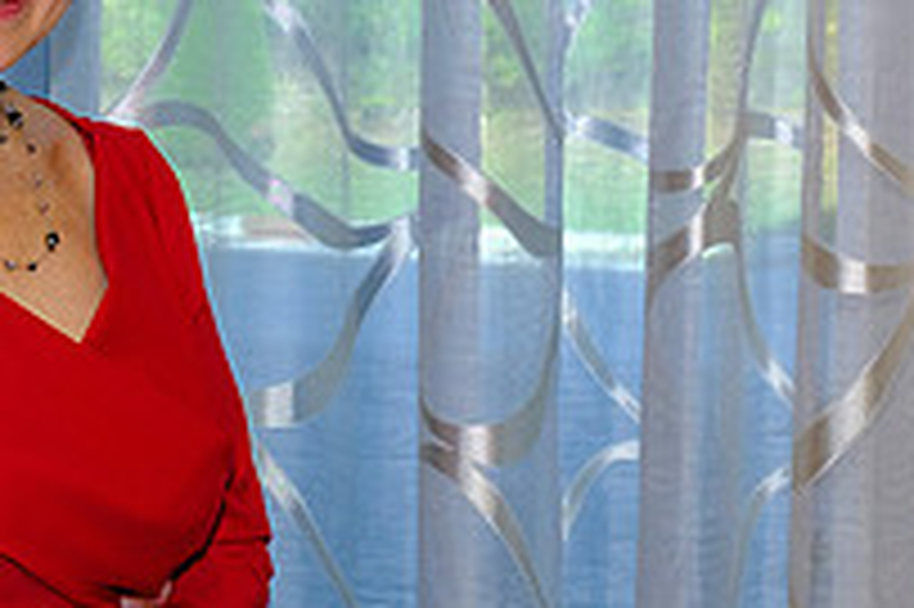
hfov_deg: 16.5
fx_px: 3120
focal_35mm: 123
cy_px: 187
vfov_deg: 11.1
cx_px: 153
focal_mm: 28.9
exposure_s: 1/125
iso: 1600
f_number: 5.6
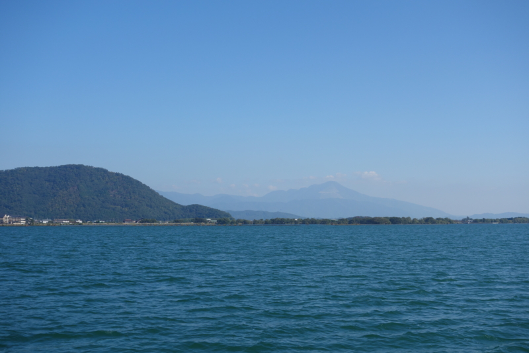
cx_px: 264
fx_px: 720
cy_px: 176
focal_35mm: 49
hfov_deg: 40.4
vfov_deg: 27.5
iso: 125
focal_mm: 18.02
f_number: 5.6
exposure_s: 1/800
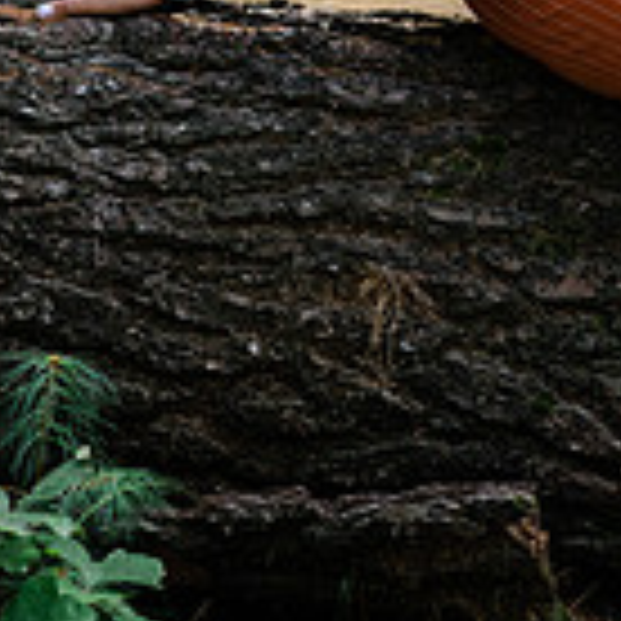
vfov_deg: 7.3
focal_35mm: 235
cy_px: -328
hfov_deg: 7.4
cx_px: 540
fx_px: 4770
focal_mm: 85
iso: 500
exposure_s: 1/250
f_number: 2.8
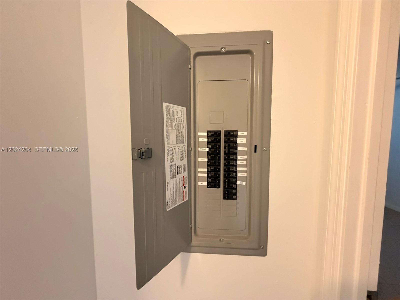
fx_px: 162
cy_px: 150
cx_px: 200
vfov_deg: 85.7
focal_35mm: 14
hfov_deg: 102.1
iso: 800
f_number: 2.2
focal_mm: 2.22
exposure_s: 1/60
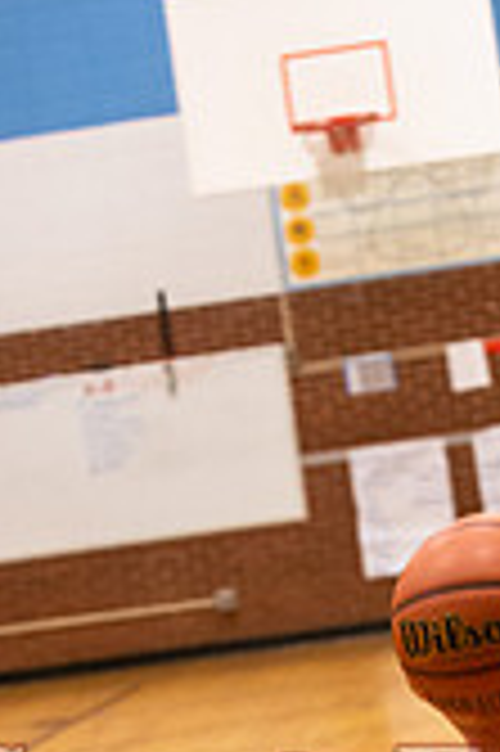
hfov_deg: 4.4
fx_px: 6534
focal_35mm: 313
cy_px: 707
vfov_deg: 6.6
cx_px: 417
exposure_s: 1/500
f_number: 4
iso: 5000
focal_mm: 116
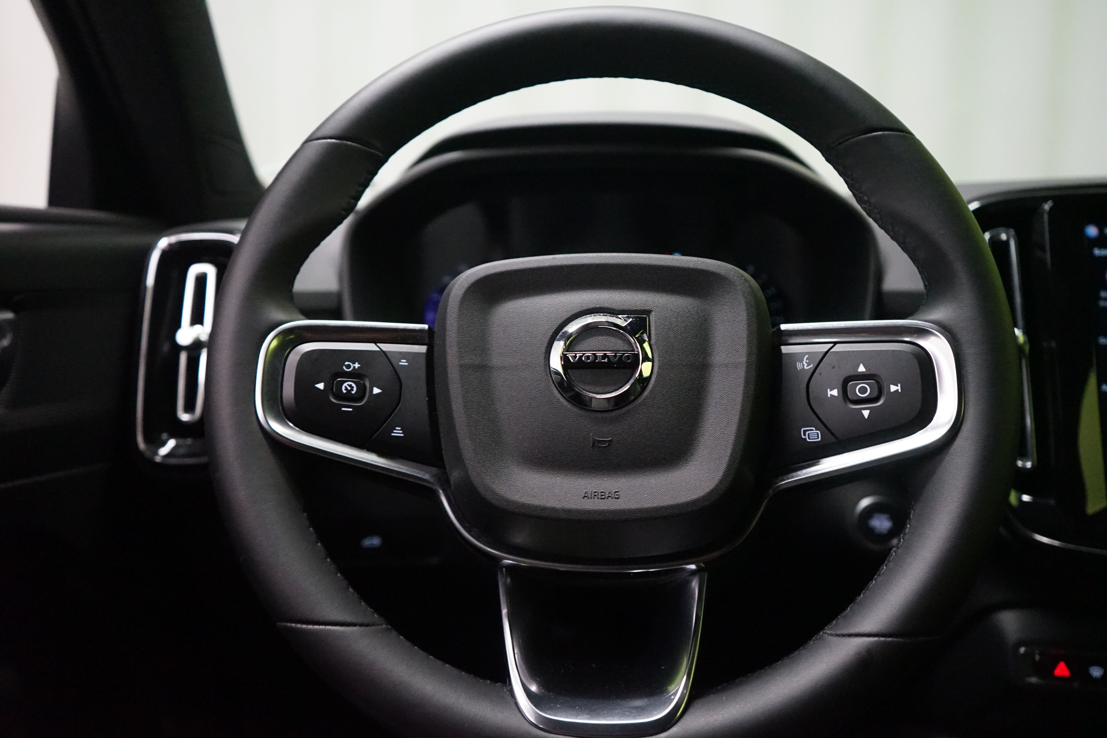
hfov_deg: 63.7
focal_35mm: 29
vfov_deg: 45.0
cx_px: 554
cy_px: 369
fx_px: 892
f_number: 3.5
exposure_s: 1/100
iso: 6400
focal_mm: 29
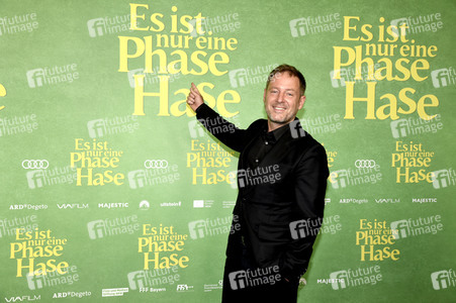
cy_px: 152
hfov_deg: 50.7
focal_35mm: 38
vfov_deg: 35.0
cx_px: 228
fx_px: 481
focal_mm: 38
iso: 500
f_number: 6.3
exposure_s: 1/125
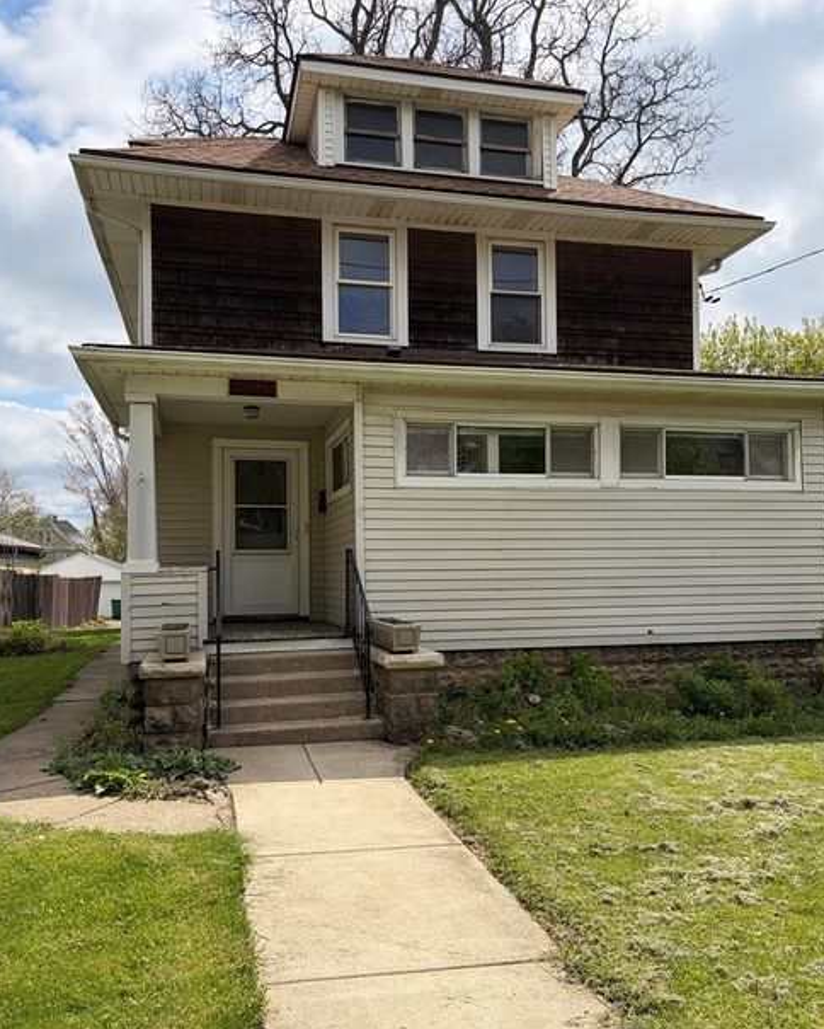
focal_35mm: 28
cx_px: 410
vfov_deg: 62.1
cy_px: 539
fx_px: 853
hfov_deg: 51.6
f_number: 1.6
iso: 64
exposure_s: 1/4608
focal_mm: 5.96
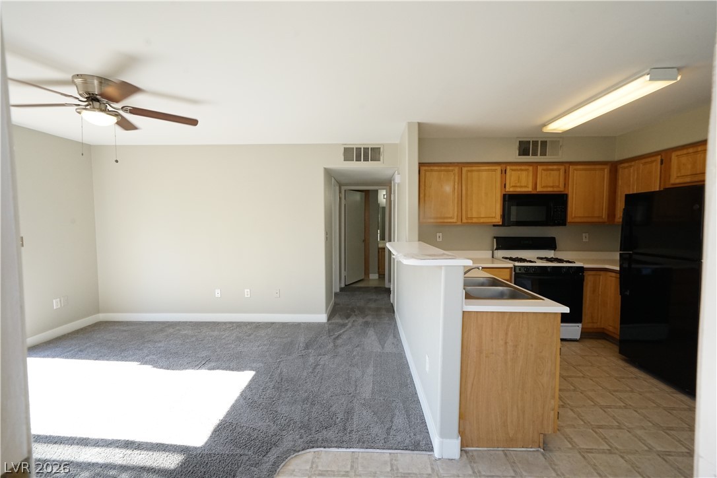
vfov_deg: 77.3
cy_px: 239
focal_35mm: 15
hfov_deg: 100.4
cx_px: 358
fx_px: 299
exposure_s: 1/125
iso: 2000
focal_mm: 15
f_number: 9
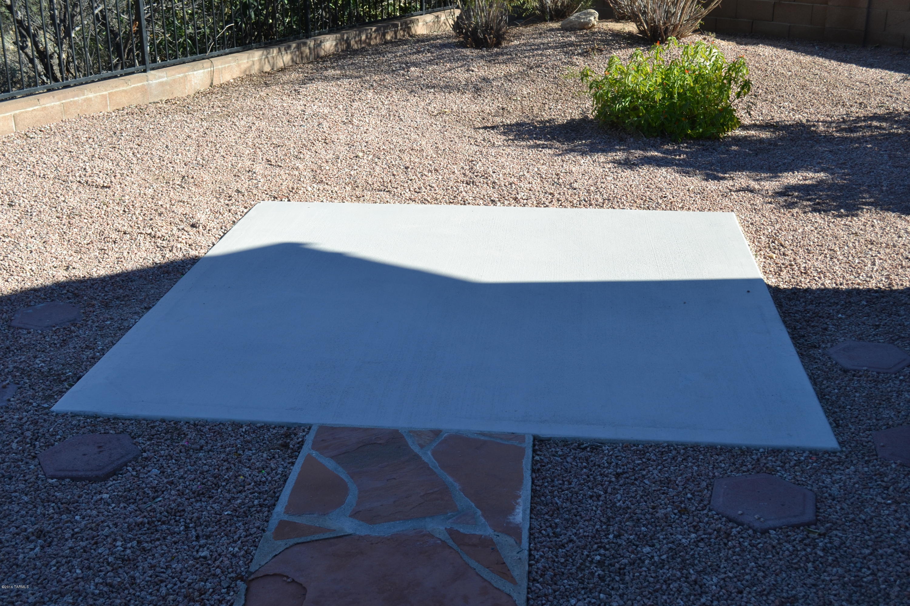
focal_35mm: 42
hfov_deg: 46.4
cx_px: 455
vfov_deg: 31.9
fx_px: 1062
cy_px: 303
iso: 100
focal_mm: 28
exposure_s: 1/160
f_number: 6.3
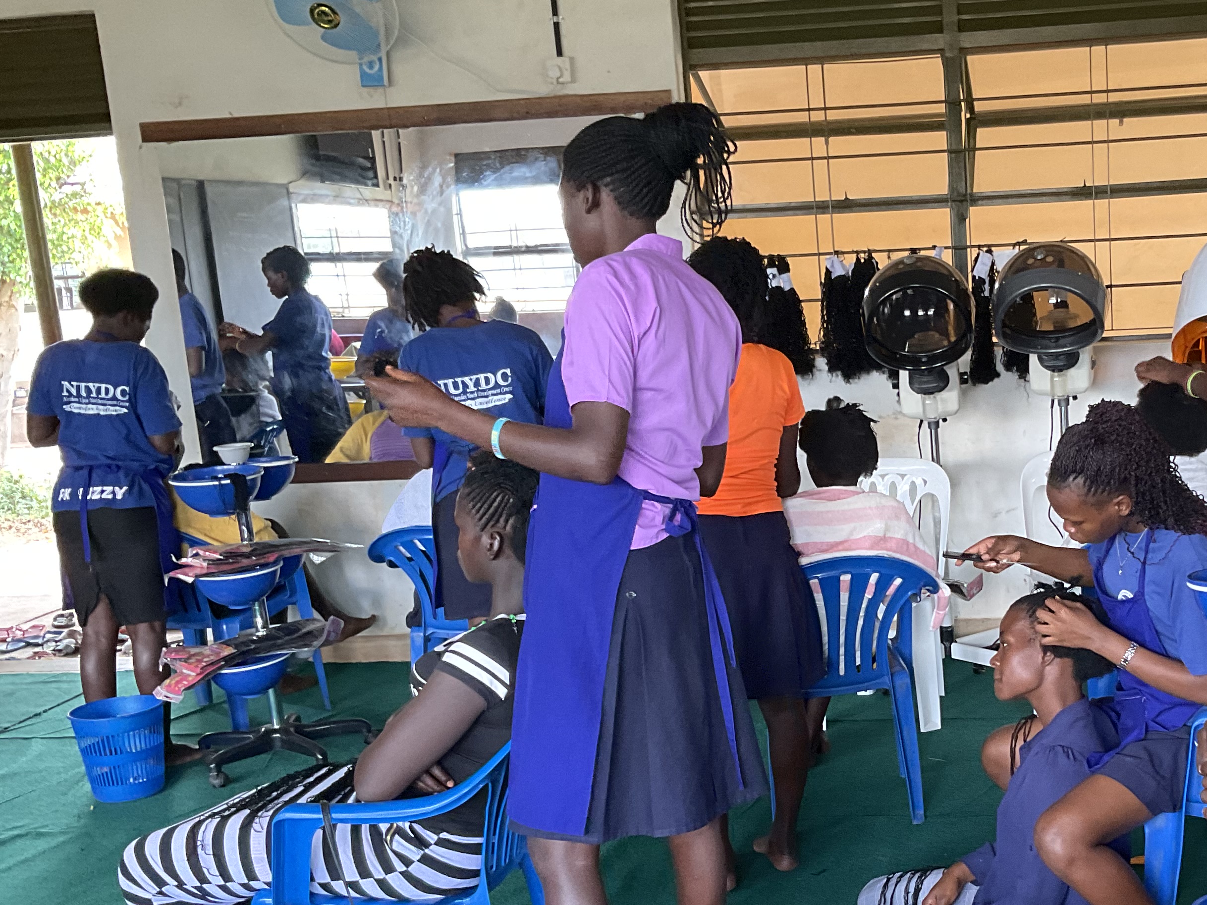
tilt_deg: -13.6
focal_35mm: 48
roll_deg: +2.8
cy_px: 620
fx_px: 1674
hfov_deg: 38.5
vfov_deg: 30.0
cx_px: 928
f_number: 1.8
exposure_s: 1/50
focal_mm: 3
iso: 125
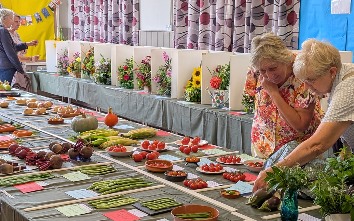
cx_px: 178
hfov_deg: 38.2
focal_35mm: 53
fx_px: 511
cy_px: 114
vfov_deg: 24.4
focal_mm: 6.9
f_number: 1.68
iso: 125
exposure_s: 1/100
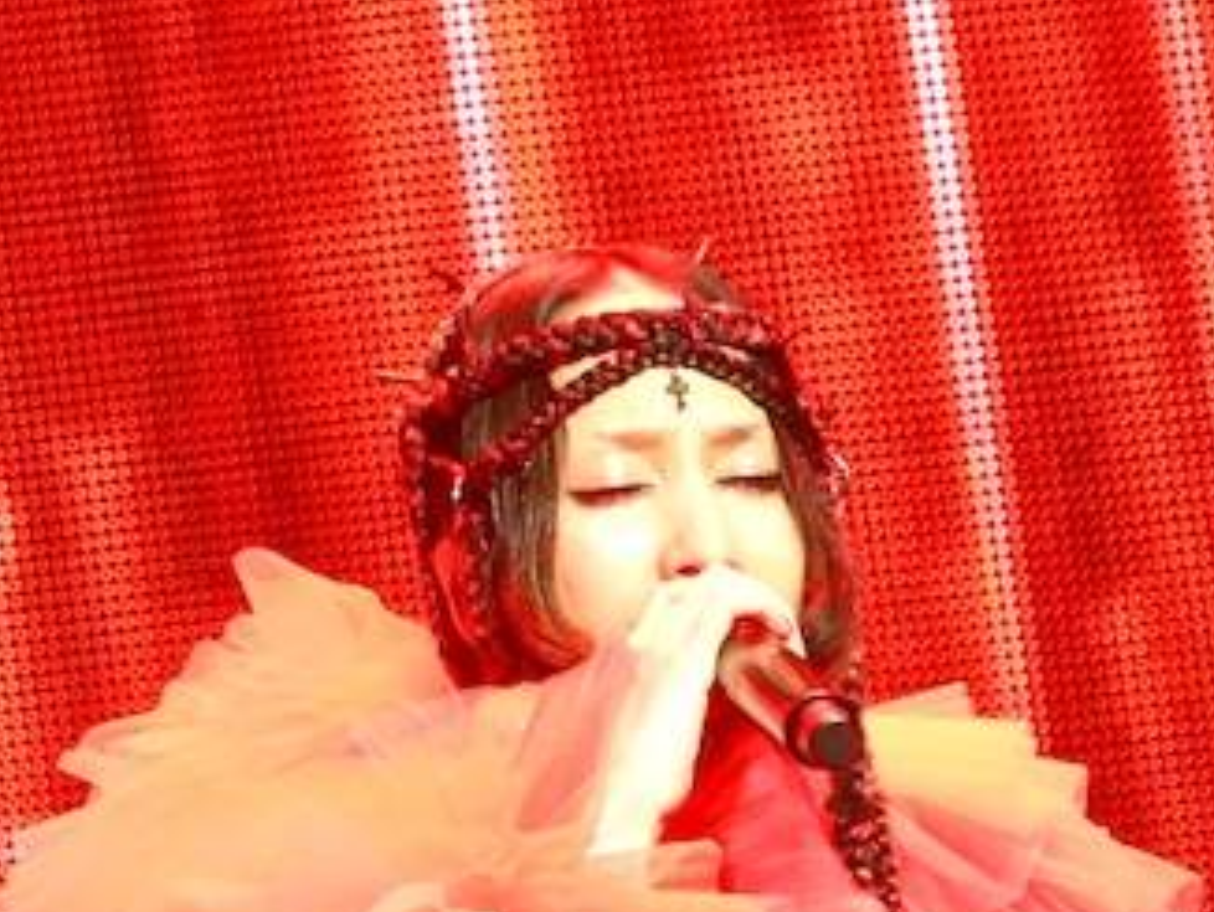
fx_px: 79423
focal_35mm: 2263
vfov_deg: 0.7
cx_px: 611
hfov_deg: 0.9
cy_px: 1206
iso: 3200
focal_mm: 400
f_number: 5.6
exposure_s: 1/160
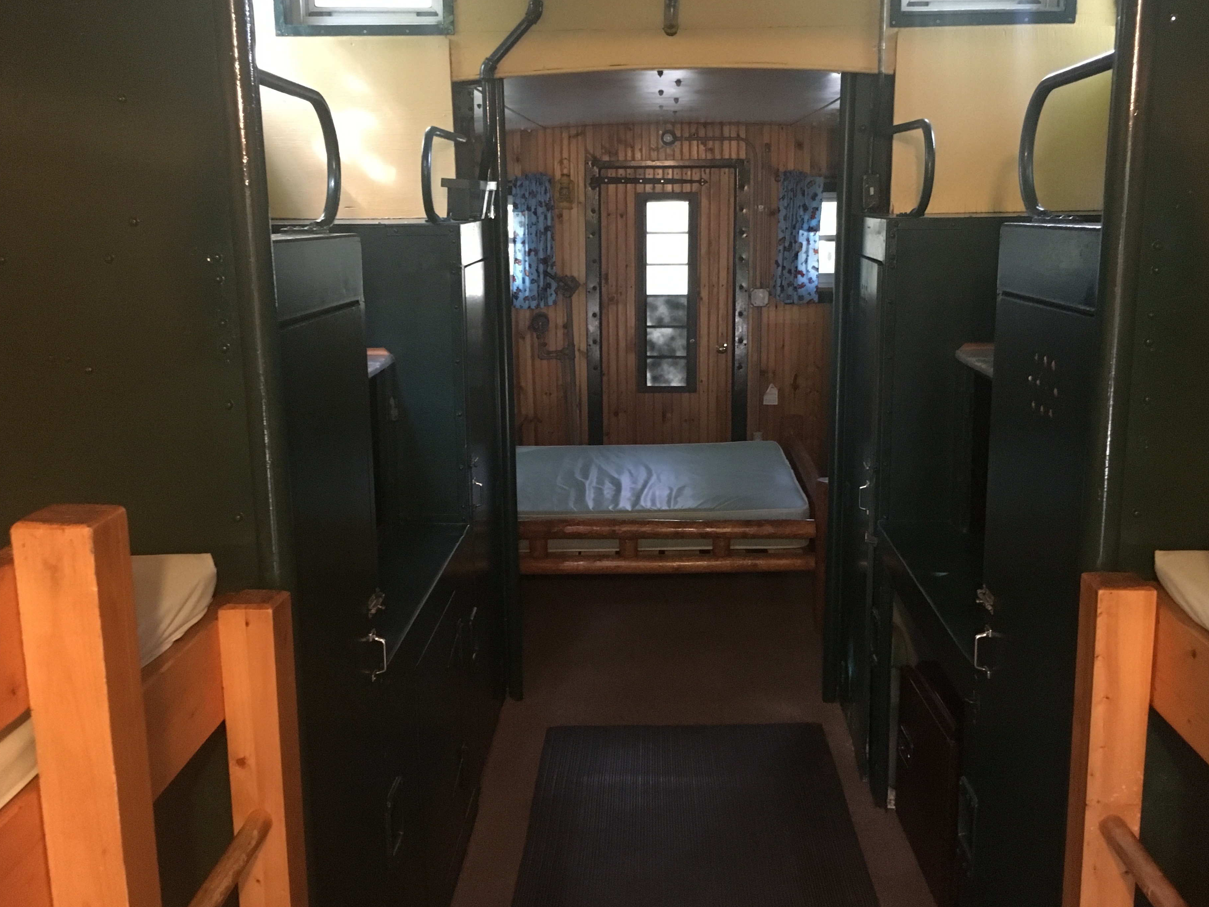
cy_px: 430
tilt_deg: -10.4
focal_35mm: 32
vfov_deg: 44.1
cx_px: 631
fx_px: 1118
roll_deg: -0.4
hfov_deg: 56.8
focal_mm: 4.15
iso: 320
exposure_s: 1/15
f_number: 2.2
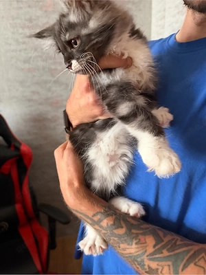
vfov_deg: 71.6
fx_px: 190
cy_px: 138
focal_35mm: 24
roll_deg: +0.4
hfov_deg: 56.8
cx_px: 103
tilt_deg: -17.2
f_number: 1.78
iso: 800
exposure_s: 1/45
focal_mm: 6.76
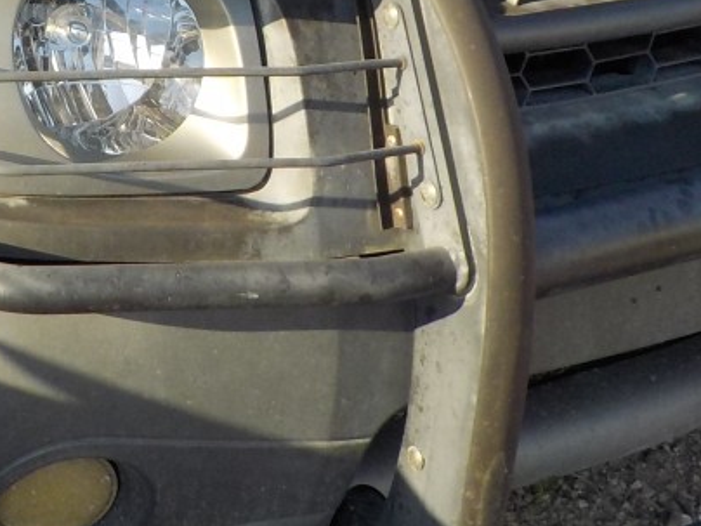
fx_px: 1924
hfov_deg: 20.4
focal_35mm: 95
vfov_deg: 15.2
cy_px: -43
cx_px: 120
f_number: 3.3
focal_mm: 4.1
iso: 125
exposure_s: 1/400
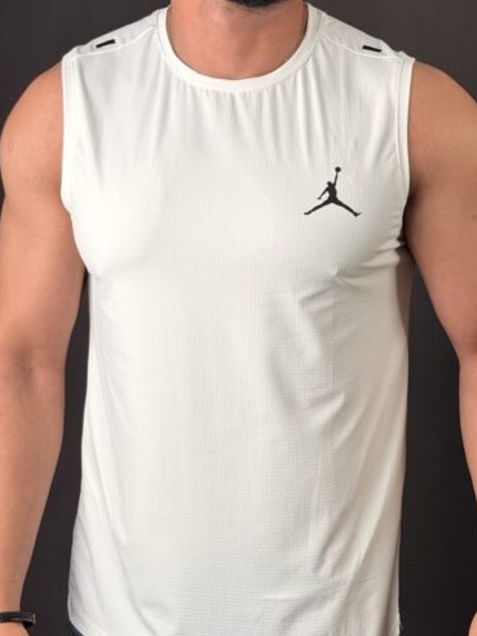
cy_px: 308
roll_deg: -0.7
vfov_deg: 21.5
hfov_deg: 16.2
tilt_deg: -7.9
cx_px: 292
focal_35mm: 91
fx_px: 1672
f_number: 1.78
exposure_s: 1/339
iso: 64
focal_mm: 6.76
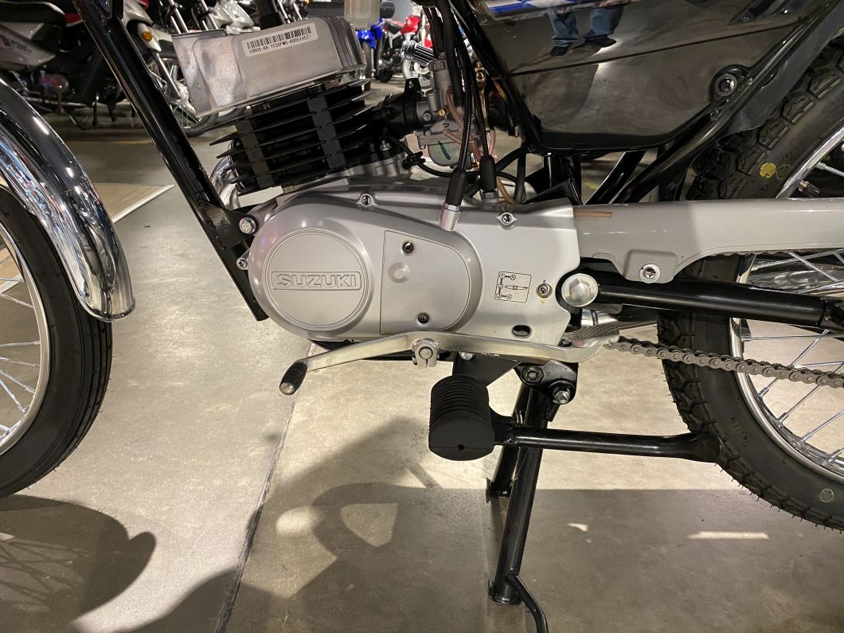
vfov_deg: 53.1
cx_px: 422
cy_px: 316
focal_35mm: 26
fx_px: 634
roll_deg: -0.2
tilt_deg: -22.3
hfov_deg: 67.3
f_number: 1.8
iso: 320
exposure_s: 1/50
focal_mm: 4.25
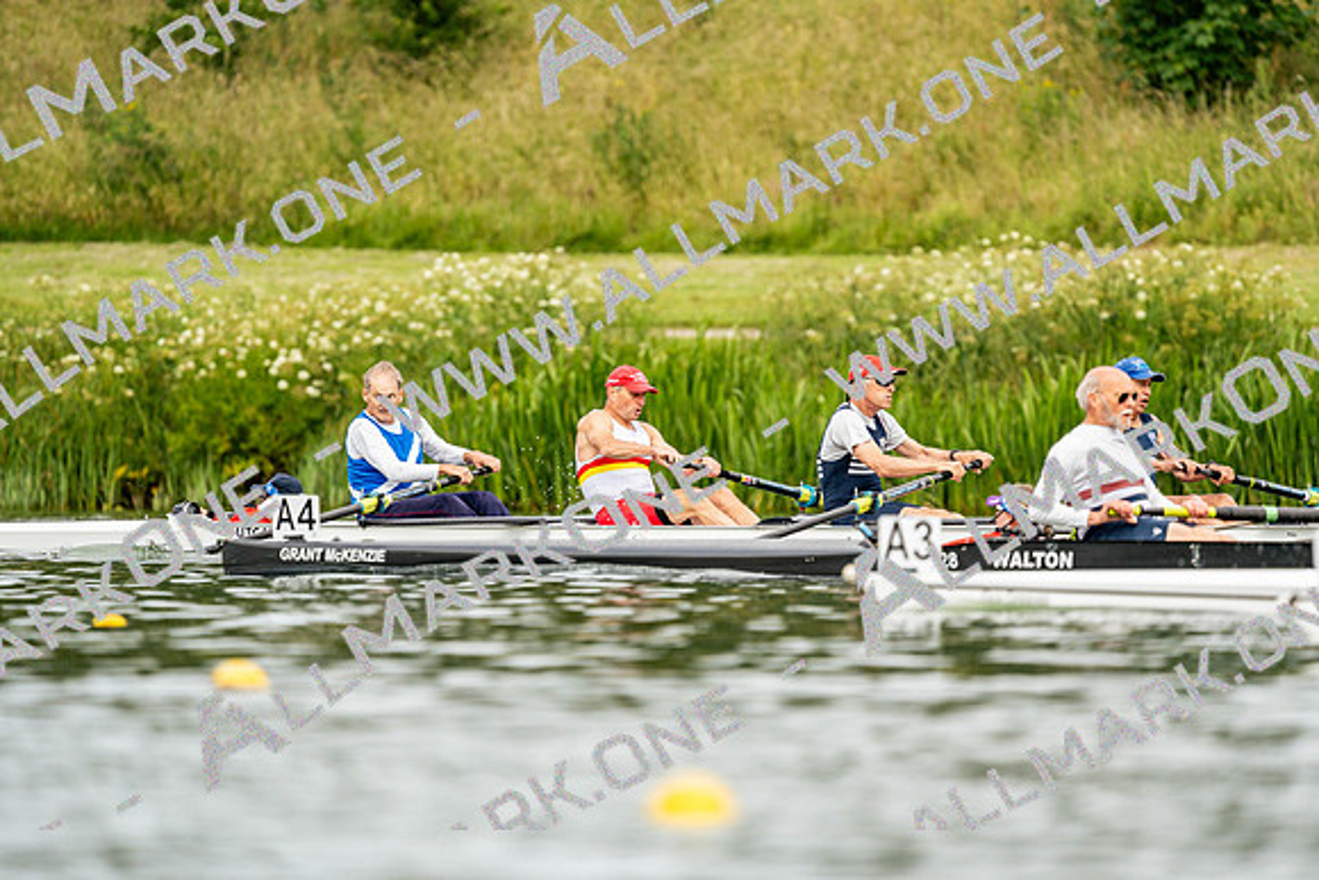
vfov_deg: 2.3
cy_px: 440
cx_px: 660
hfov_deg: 3.4
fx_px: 21987
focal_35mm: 600
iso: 500
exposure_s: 1/2000
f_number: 6.3
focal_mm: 600
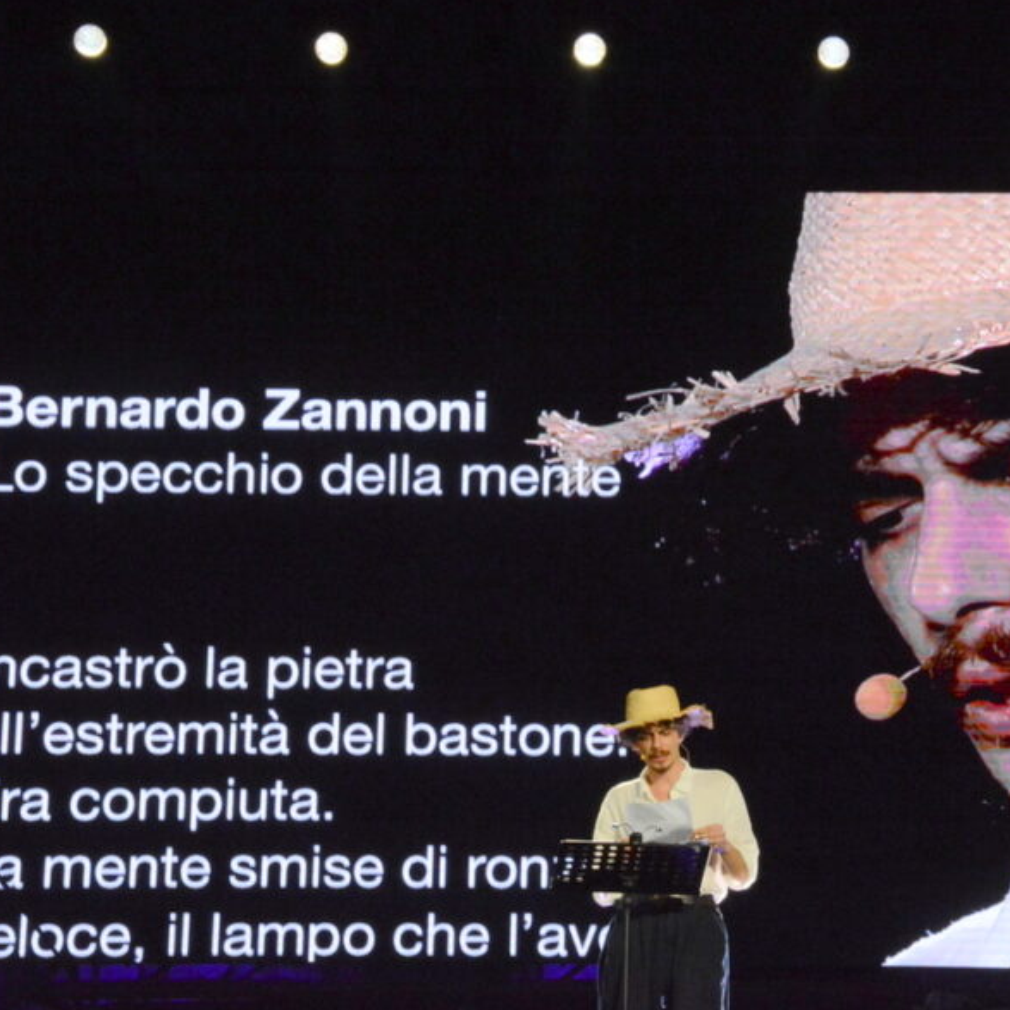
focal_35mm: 129
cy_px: 496
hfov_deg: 13.5
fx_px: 4258
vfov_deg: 13.5
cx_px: 750
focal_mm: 58
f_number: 16
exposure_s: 1/160
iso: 4000
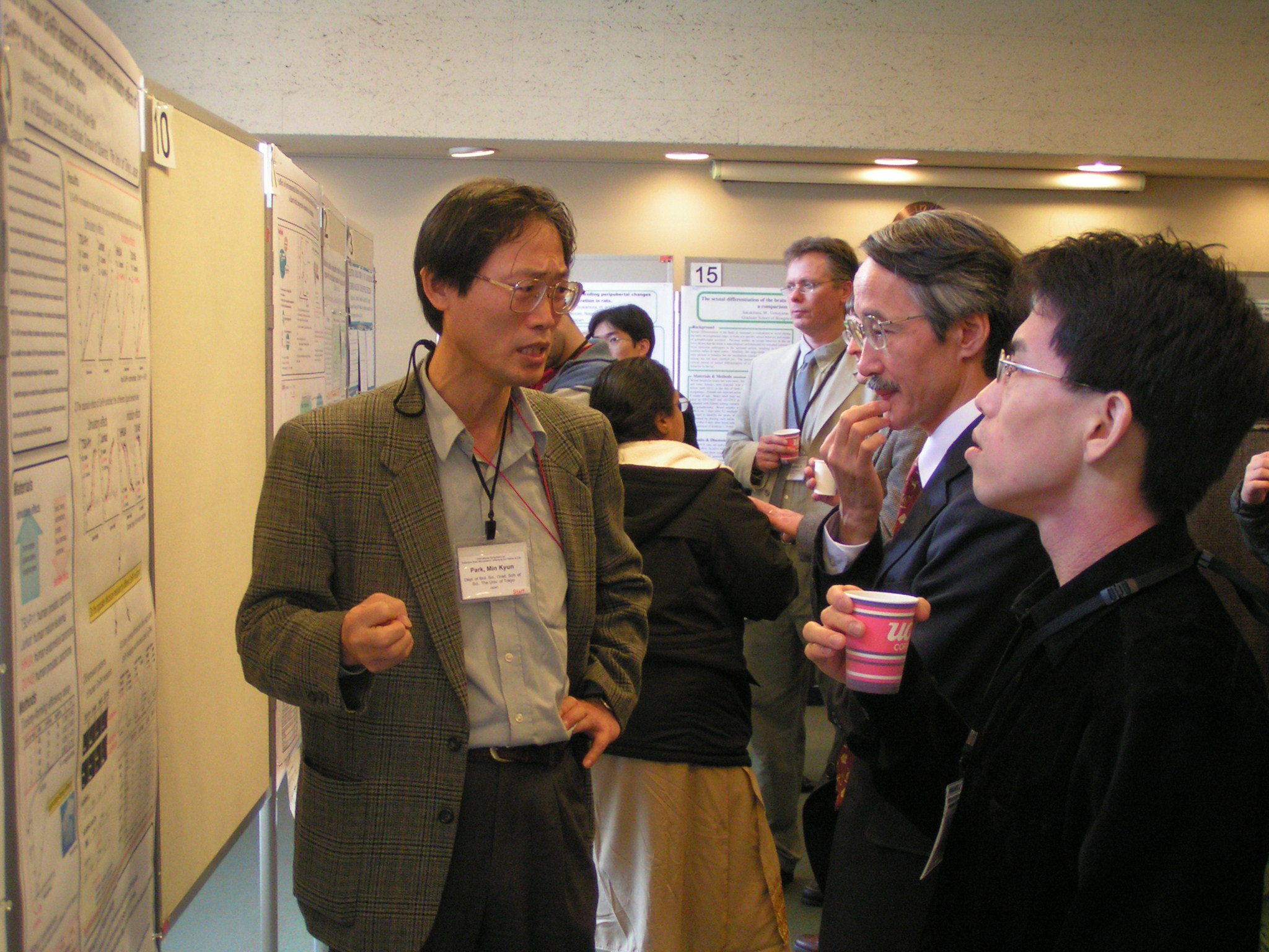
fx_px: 1906
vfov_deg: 28.0
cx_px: 634
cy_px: 476
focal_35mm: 52
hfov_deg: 36.8
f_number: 3.2
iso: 200
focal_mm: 8
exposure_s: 1/50
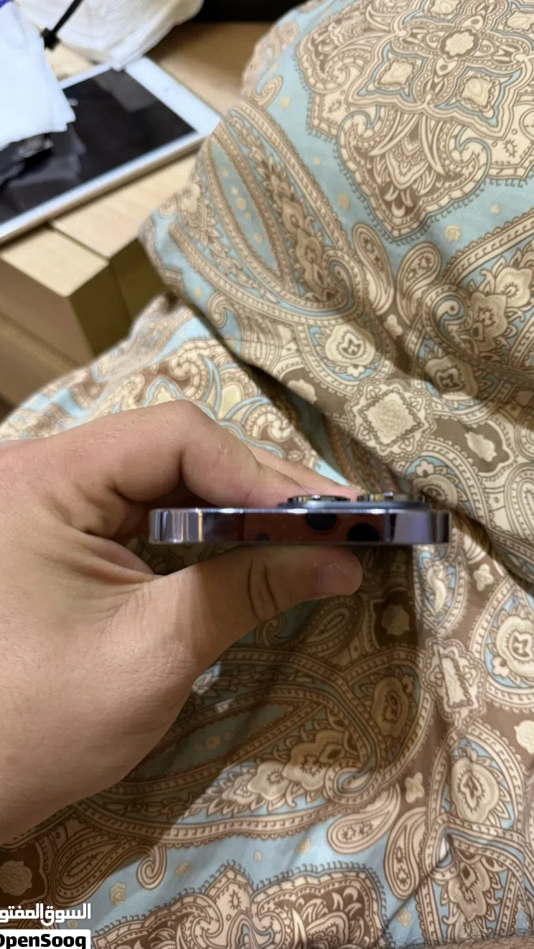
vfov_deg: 69.8
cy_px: 482
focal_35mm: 27
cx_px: 337
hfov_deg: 42.6
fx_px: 679
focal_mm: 6.76
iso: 500
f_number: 1.78
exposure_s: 1/50
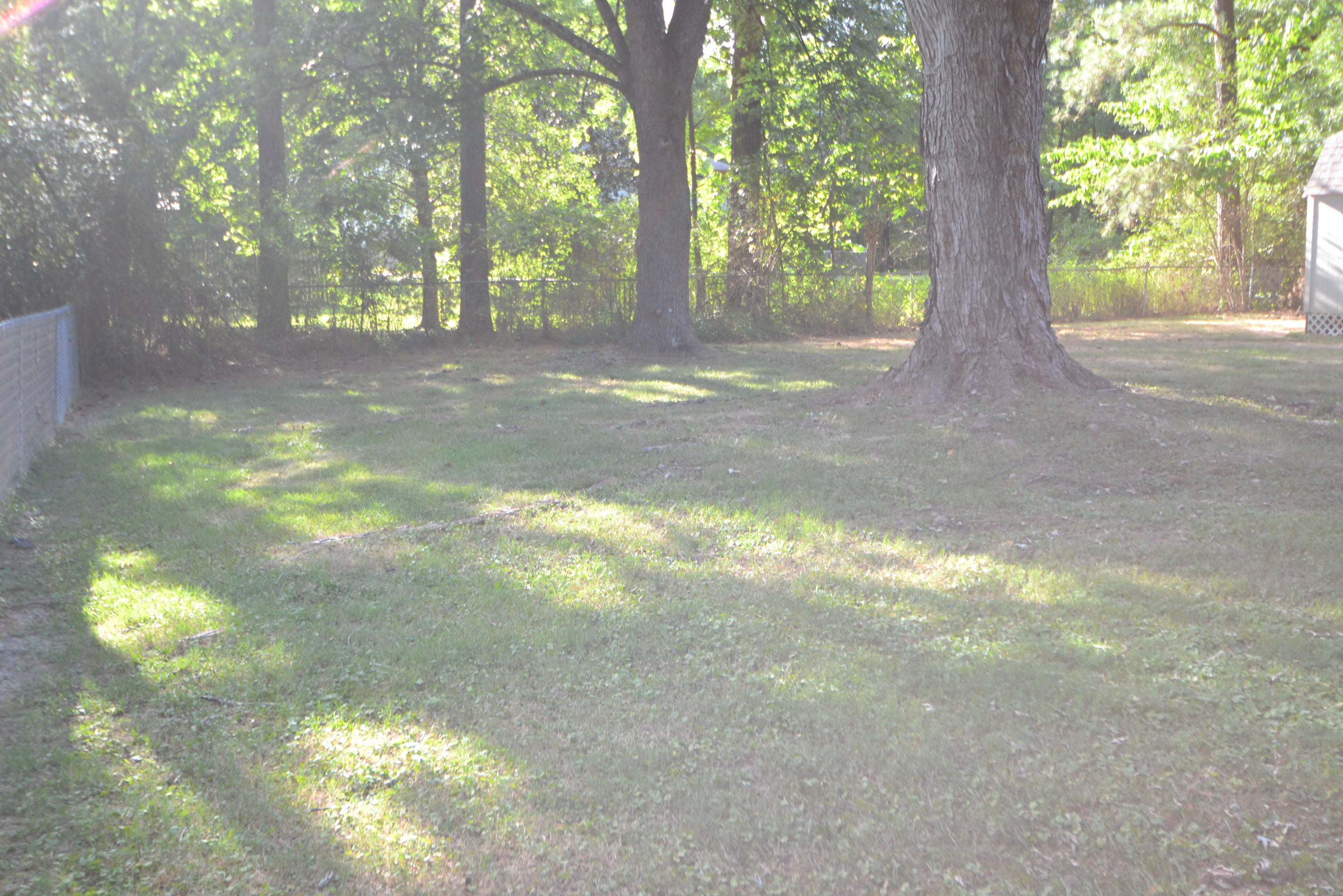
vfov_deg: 36.9
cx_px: 672
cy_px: 448
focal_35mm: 36
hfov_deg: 53.1
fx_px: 1343
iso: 400
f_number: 5
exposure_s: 1/100
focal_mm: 24
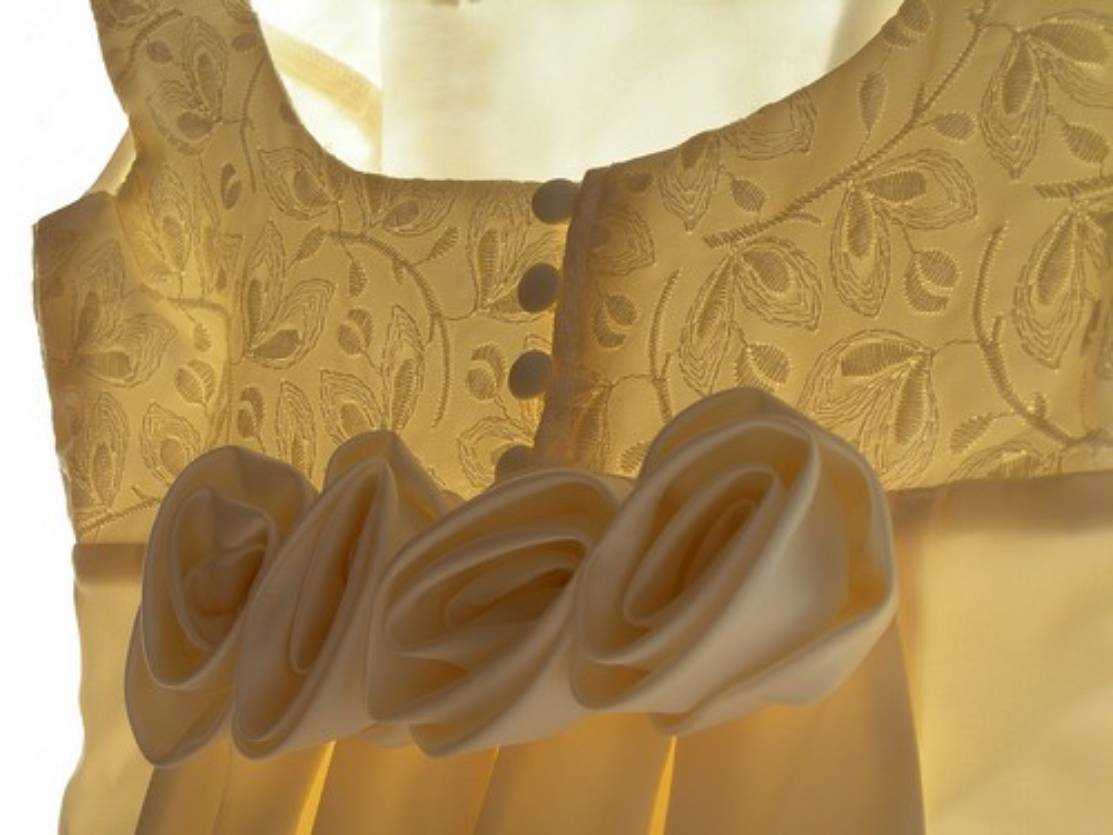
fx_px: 1961
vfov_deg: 24.0
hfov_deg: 31.7
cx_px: 556
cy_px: 418
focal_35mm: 61
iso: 50
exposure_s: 1/135
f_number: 3.5
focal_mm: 12.7
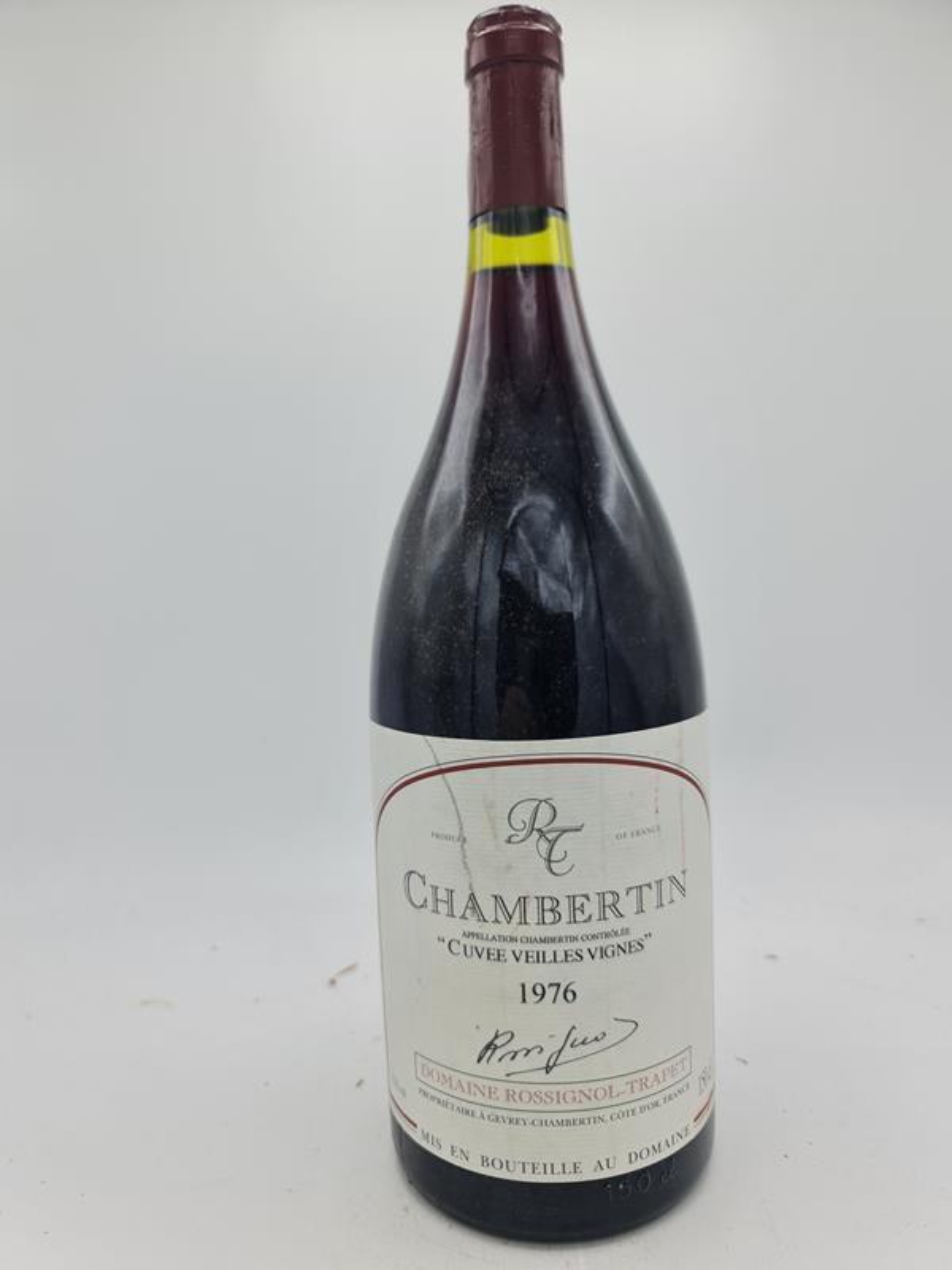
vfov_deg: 69.4
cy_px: 635
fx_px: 917
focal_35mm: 25
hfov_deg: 54.9
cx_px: 476
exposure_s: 1/334
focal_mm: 7
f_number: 1.8
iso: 50
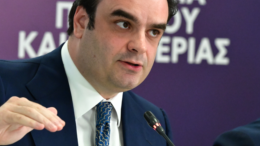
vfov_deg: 4.2
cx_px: 106
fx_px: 1986
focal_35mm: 288
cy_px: 57
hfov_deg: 7.5
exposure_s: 1/500
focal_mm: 150
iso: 6400
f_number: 4.5
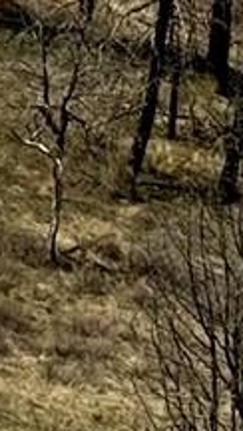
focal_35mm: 387
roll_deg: -1.9
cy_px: -595
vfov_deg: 5.4
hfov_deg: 3.1
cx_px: 339
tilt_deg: +2.7
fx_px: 4419
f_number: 1.78
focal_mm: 6.76
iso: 64
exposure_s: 1/7092
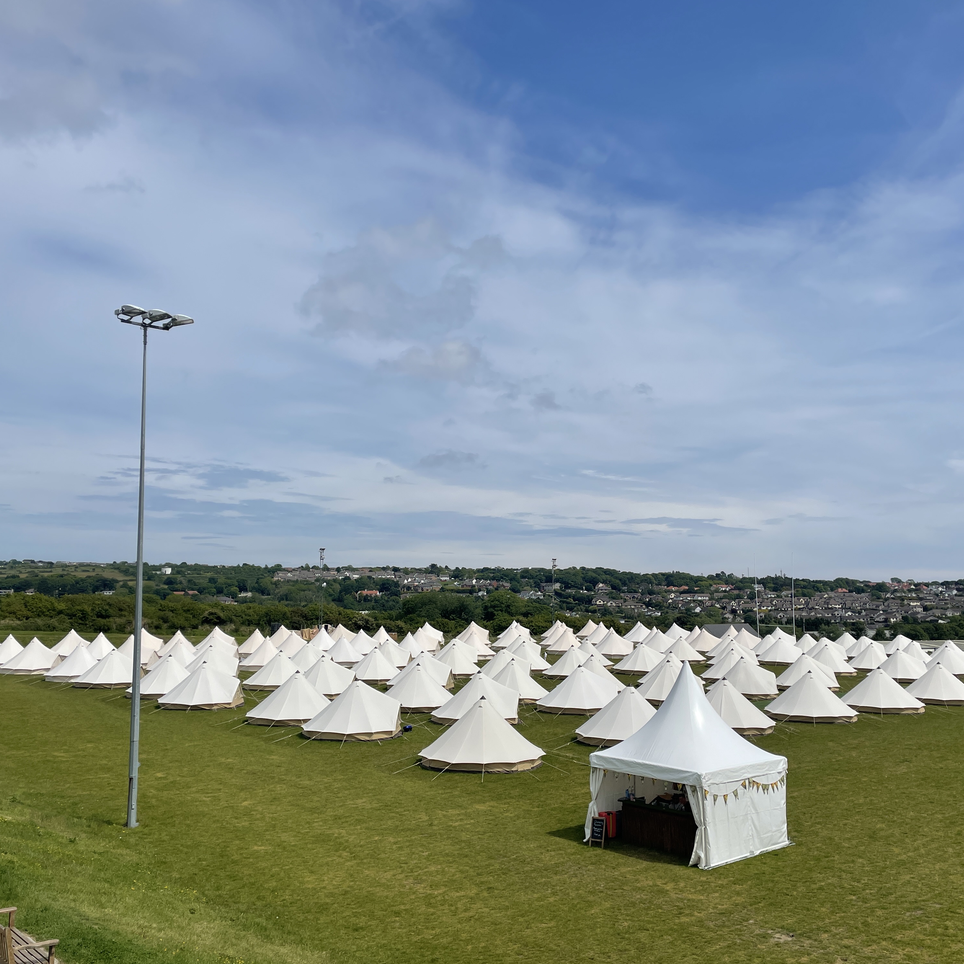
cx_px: 512
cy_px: 484
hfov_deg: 52.5
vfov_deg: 52.5
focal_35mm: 31
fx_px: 977
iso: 32
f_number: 1.6
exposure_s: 1/9091
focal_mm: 4.2
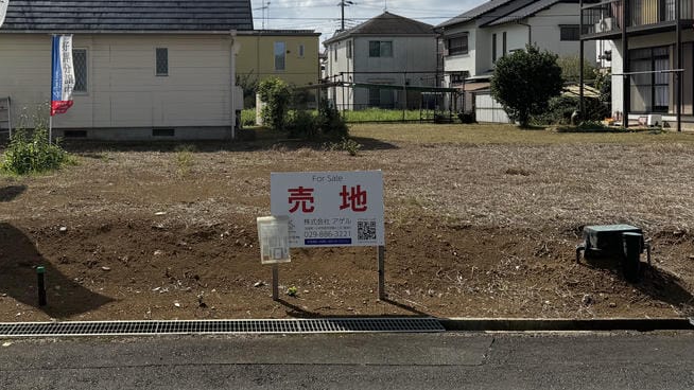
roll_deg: -0.1
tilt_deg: +0.7
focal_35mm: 40
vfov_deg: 29.3
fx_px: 736
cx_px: 241
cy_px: 108
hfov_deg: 49.7
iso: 80
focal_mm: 6.76
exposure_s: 1/9091
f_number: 1.78
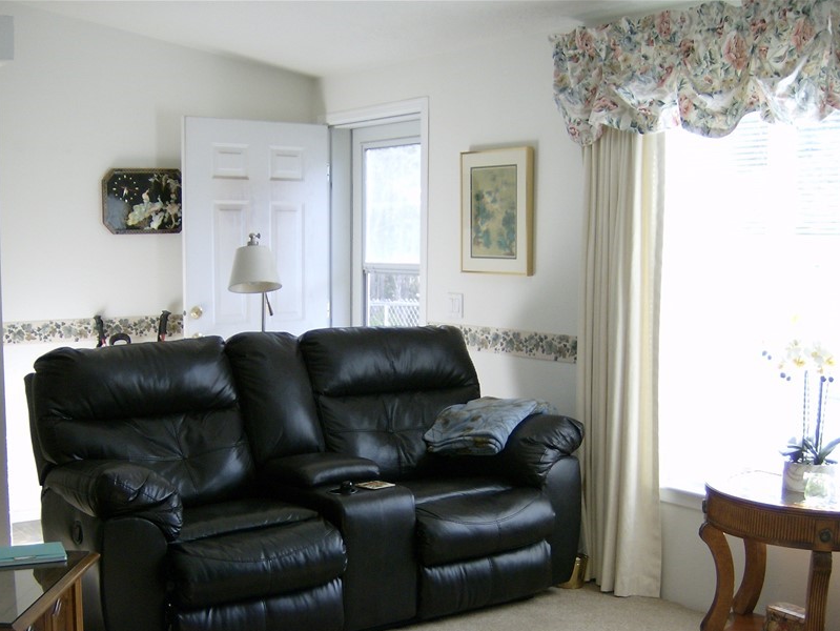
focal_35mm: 46
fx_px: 1117
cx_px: 346
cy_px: 405
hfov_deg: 41.1
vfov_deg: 31.4
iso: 100
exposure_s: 1/78.8
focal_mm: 6
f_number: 2.8
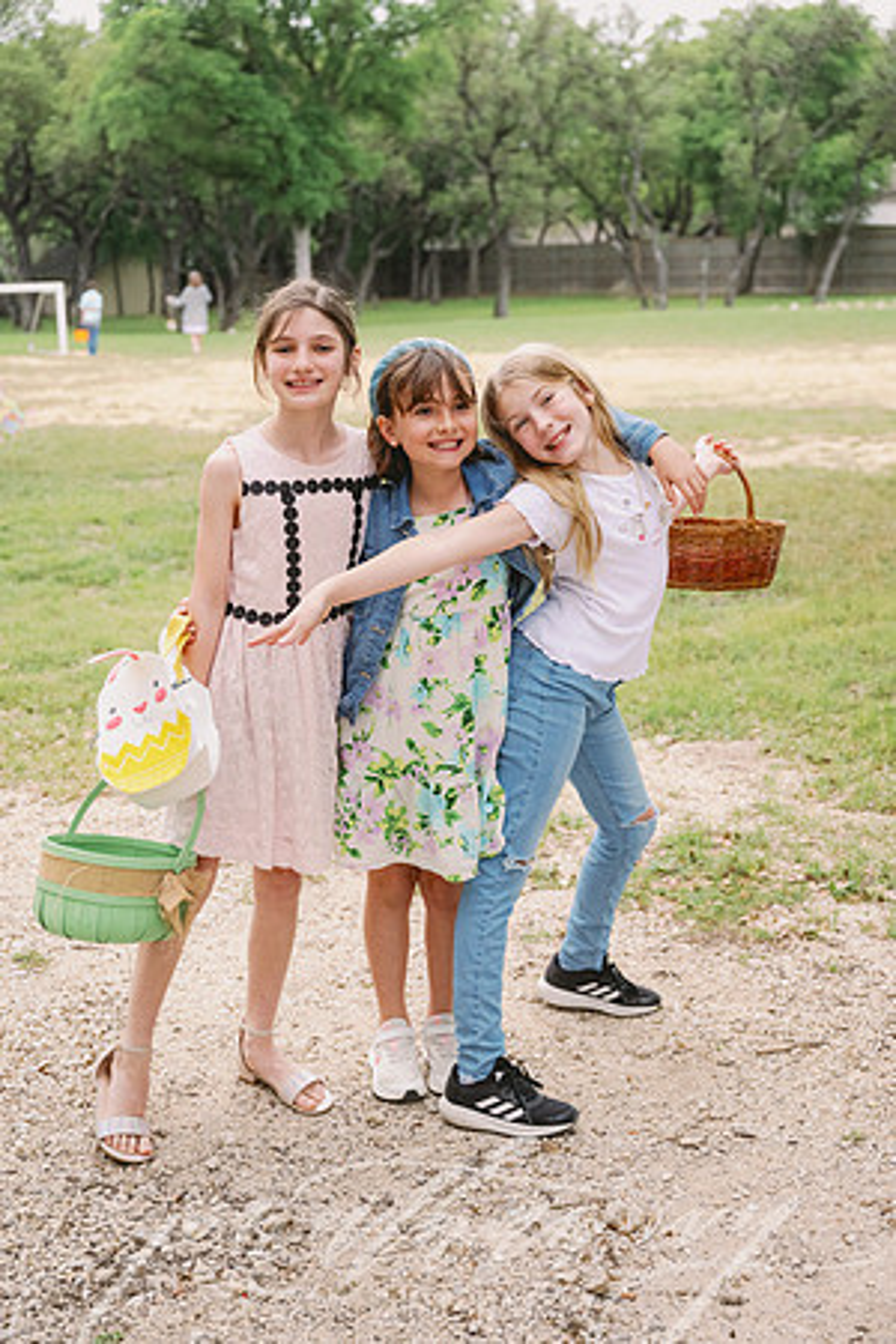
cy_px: 672
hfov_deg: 28.6
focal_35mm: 47
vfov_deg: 41.9
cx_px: 448
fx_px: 1755
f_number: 3.5
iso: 1600
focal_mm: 47
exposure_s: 1/2000
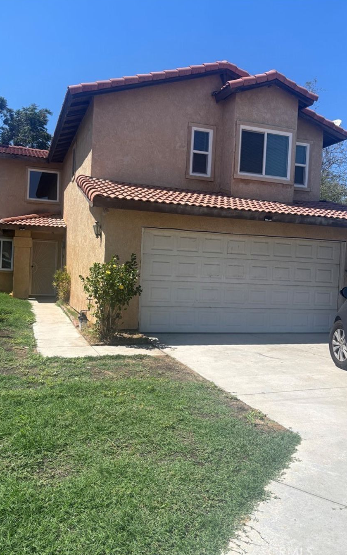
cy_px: 278
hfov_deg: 44.4
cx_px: 147
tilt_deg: -1.3
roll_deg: -3.3
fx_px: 424
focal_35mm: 28
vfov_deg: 66.5
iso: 50
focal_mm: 5.96
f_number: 1.6
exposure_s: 1/3311
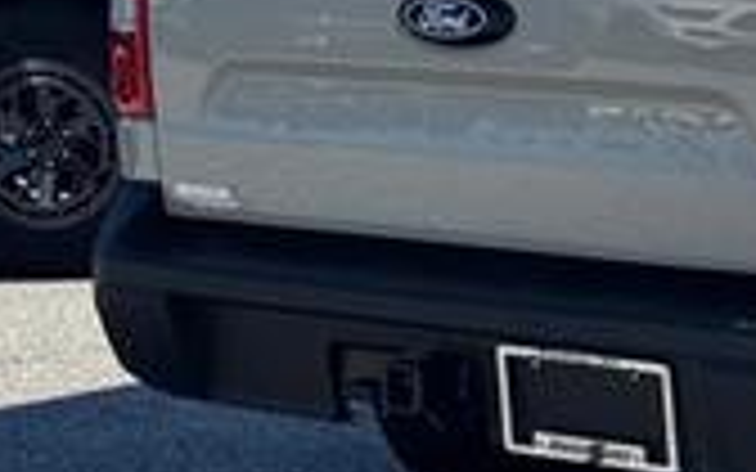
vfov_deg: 8.6
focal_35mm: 153
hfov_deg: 13.1
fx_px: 3152
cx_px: 1017
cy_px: 130
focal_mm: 6.76
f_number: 1.78
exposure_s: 1/4608
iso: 64
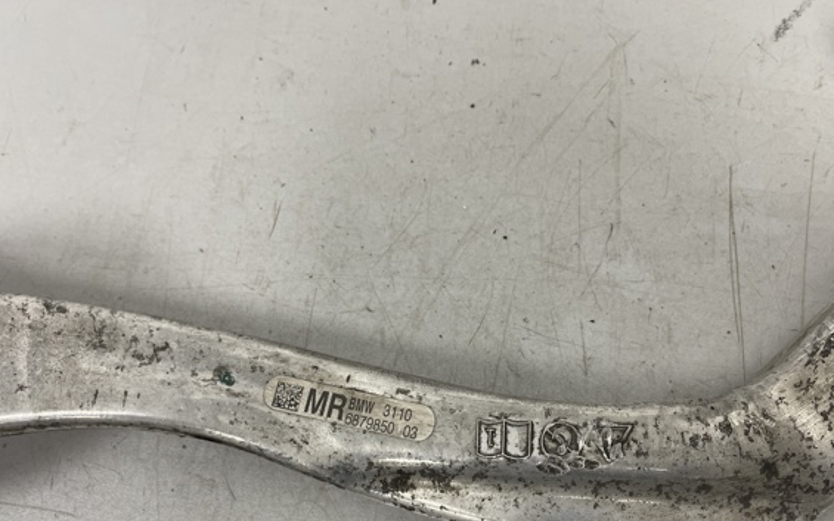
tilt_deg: -75.2
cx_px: 430
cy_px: 337
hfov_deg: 62.9
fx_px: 682
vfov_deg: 41.4
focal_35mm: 30
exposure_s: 1/100
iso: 125
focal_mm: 5.1
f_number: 1.6
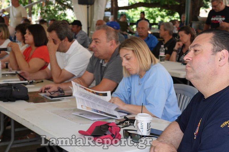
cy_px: 79
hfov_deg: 30.9
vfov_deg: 20.9
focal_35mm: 65
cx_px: 96
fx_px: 413
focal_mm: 29
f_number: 4
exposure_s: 1/160
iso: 200
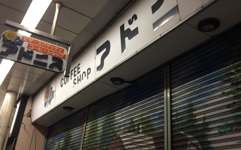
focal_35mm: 36
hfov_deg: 53.8
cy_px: 67
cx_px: 139
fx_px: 236
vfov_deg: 35.3
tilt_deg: +27.2
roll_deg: -3.2
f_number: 2.2
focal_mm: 4.15
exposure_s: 1/30
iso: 100
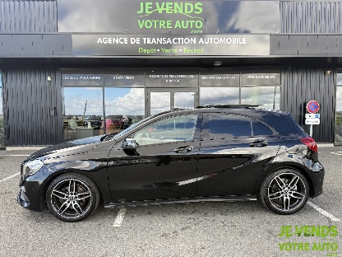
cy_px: 128
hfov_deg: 71.6
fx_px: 237
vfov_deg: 56.8
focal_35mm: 24
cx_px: 171
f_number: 1.78
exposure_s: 1/464
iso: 80
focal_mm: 6.76
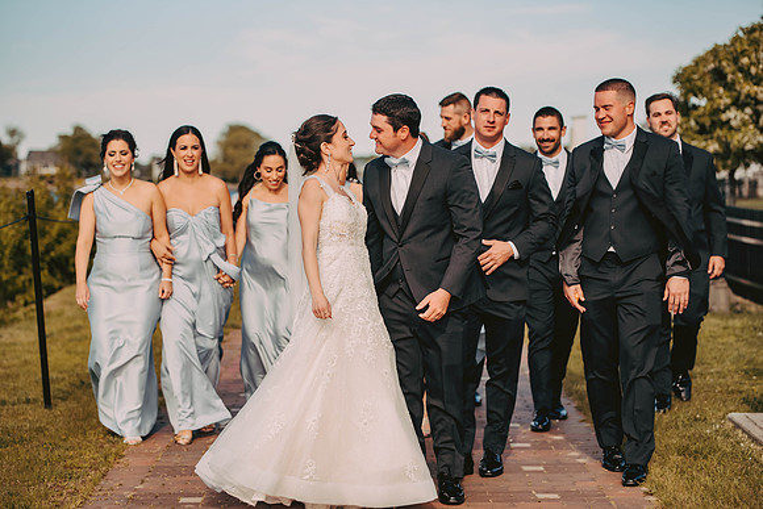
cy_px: 254
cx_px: 382
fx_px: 1908
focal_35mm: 90
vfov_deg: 15.2
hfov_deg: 22.6
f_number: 2.8
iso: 500
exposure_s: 1/4000
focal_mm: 90
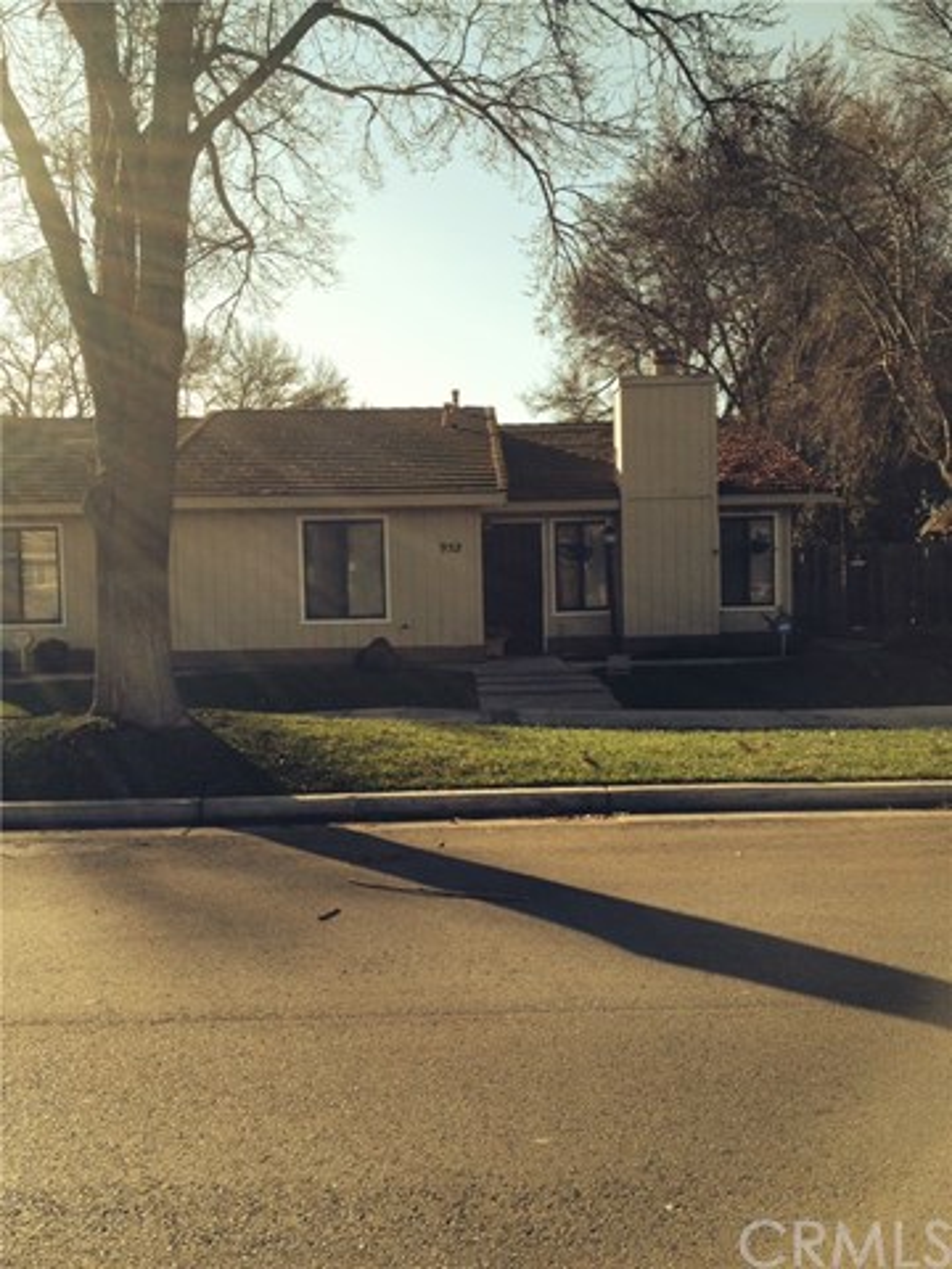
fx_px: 1283
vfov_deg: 52.6
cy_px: 634
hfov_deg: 40.7
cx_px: 476
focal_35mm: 35
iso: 50
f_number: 2.4
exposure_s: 1/1151
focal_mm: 4.28
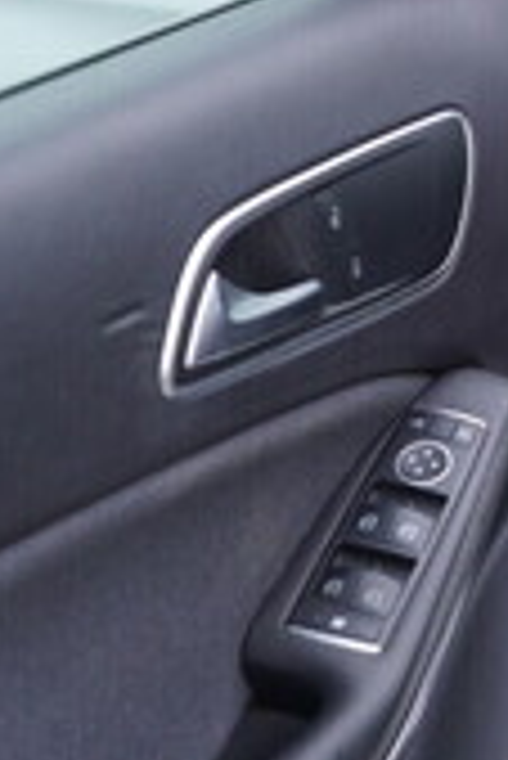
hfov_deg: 10.5
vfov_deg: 17.3
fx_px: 2471
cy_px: 146
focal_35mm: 117
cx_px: 1110
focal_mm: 24
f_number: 3.2
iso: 125
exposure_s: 1/50
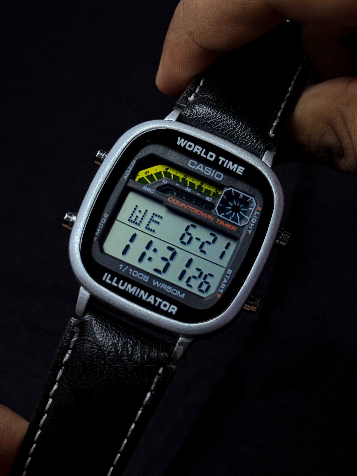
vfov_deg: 39.7
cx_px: 178
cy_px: 238
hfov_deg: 30.3
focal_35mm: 48
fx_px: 660
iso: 640
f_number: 1.8
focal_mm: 6.76
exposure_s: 1/30
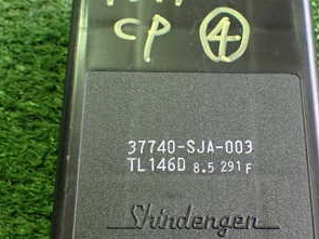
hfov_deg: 31.6
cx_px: 190
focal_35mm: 61
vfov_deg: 24.0
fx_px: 562
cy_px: 105
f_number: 2.3
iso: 800
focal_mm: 5.4
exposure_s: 1/60
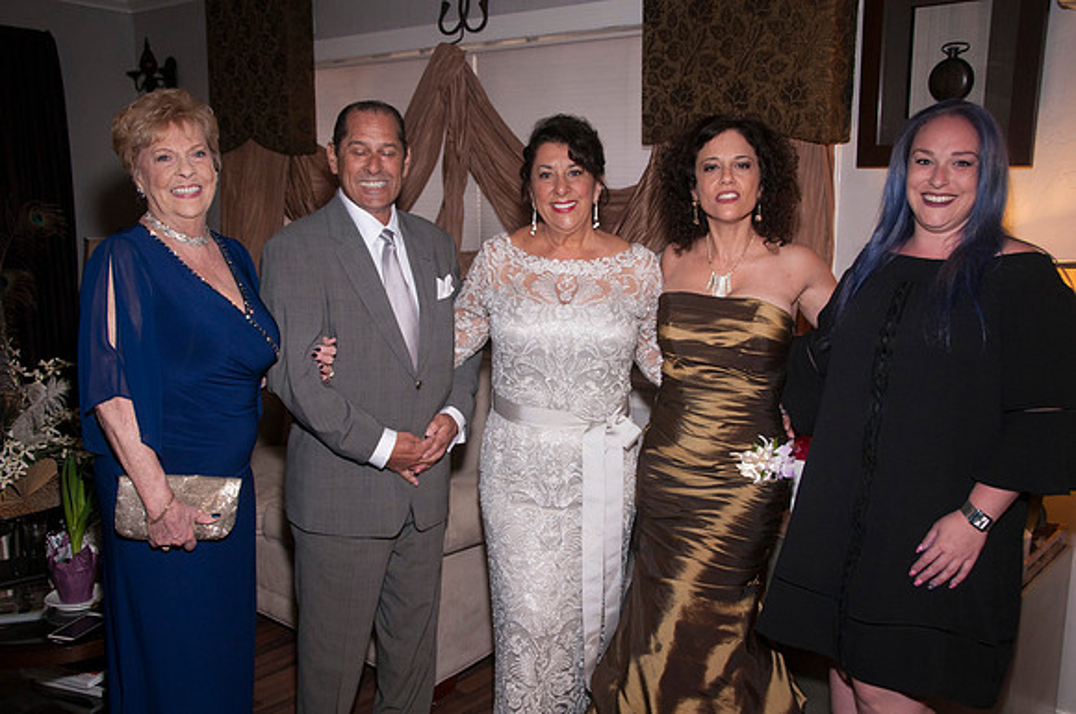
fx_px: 985
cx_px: 538
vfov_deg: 39.9
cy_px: 357
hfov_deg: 57.3
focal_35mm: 33
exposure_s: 1/60
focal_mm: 22
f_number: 5.6
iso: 400
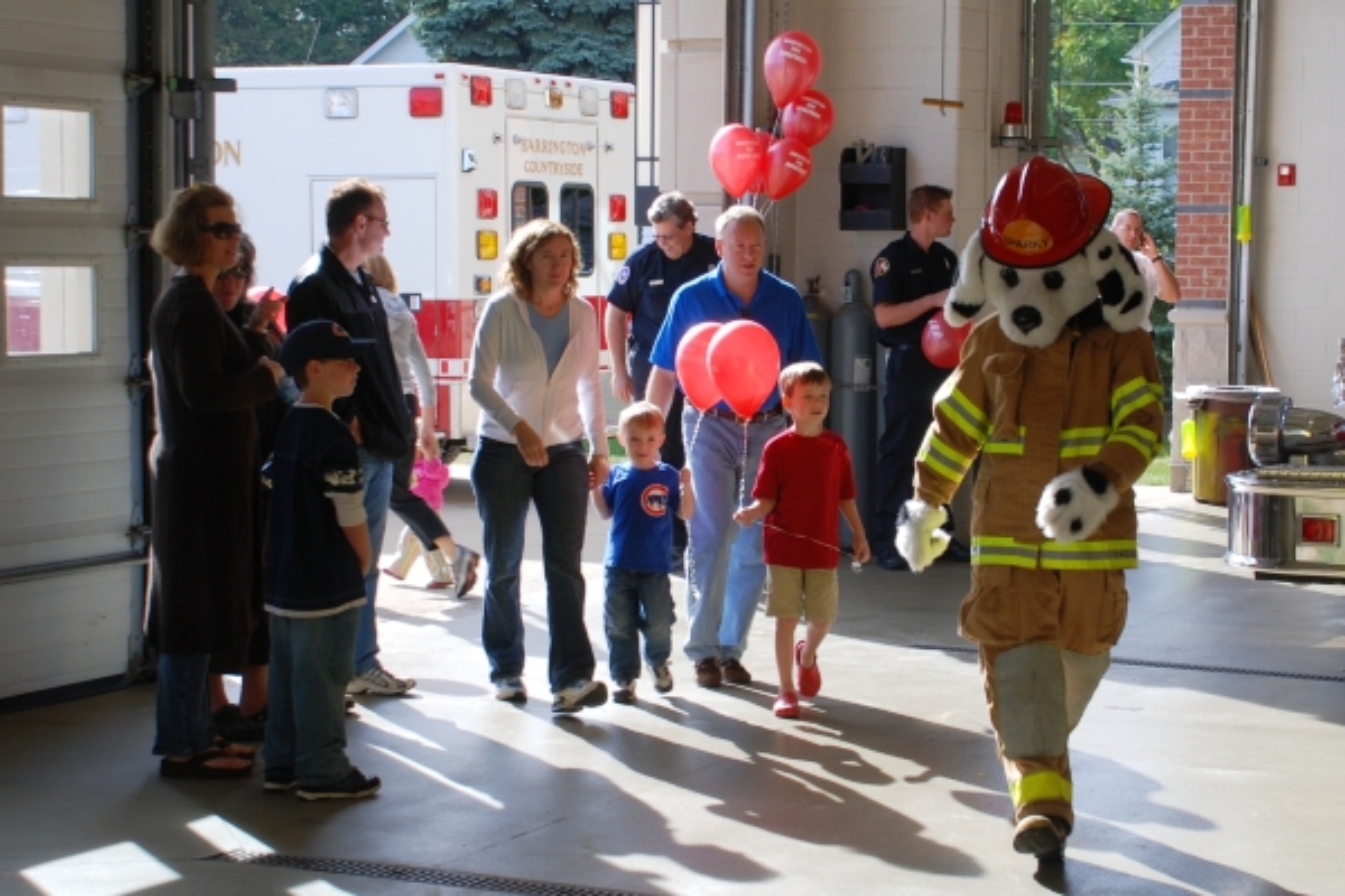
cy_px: 448
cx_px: 672
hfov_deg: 41.1
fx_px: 1793
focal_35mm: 48
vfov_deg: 28.1
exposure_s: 1/125
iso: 100
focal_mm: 32
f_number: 5.6
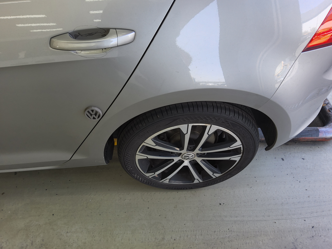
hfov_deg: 69.4
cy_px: 124
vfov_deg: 54.9
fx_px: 240
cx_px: 166
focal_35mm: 25
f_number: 2
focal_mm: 3.08
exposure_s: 1/120
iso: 40
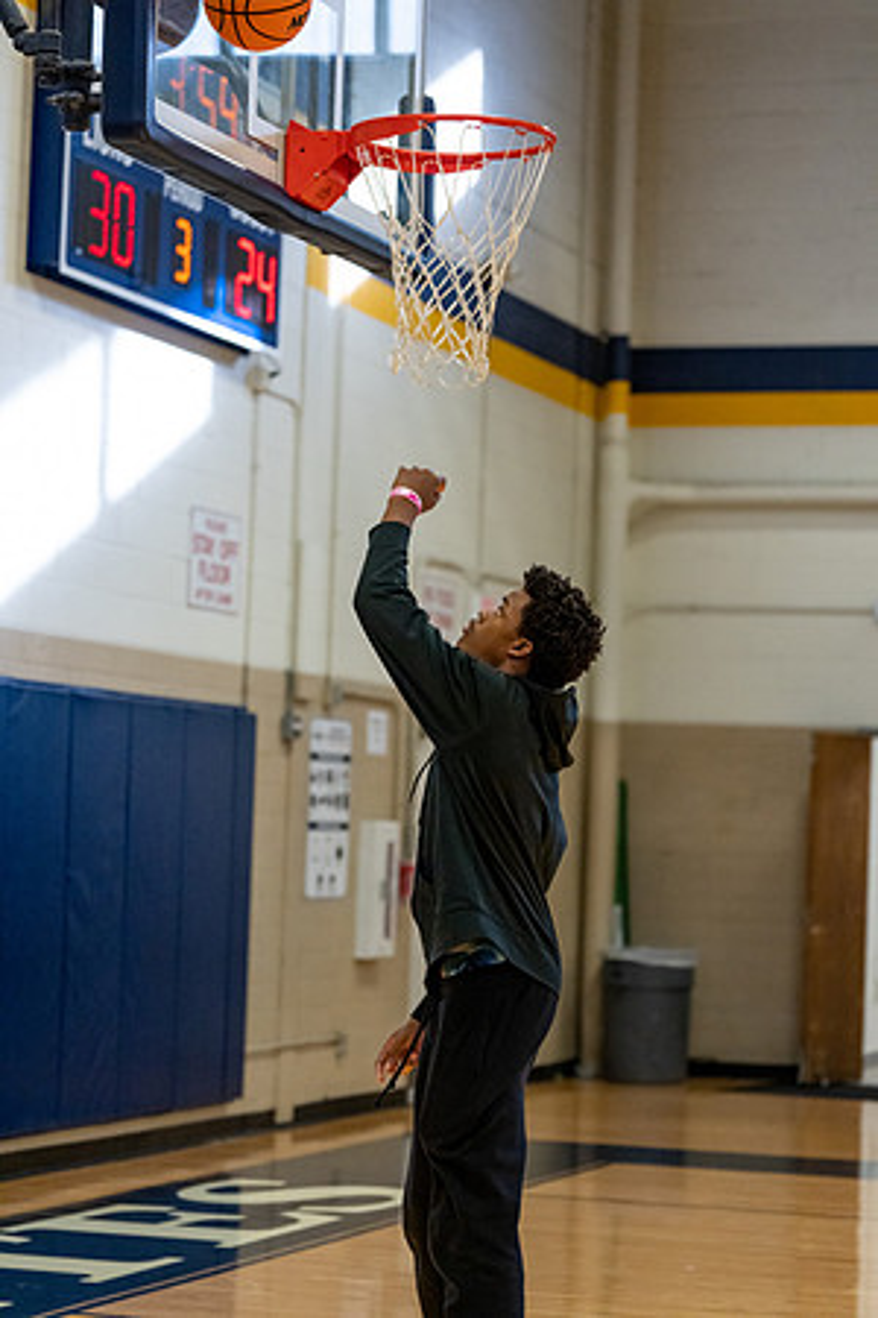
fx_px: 3439
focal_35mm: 94
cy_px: 659
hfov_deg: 14.6
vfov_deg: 21.7
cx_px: 439
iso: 5000
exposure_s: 1/1000
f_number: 2.8
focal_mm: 94
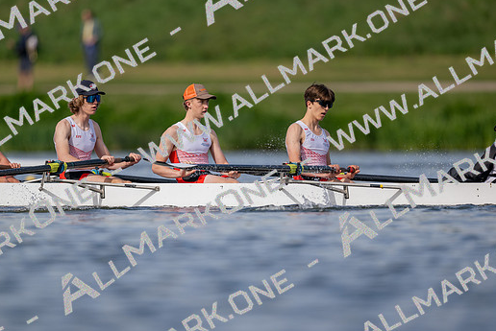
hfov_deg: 3.1
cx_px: 257
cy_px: 166
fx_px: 9294
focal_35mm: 674
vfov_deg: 2.0
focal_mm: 600
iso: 220
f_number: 4
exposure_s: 1/2500
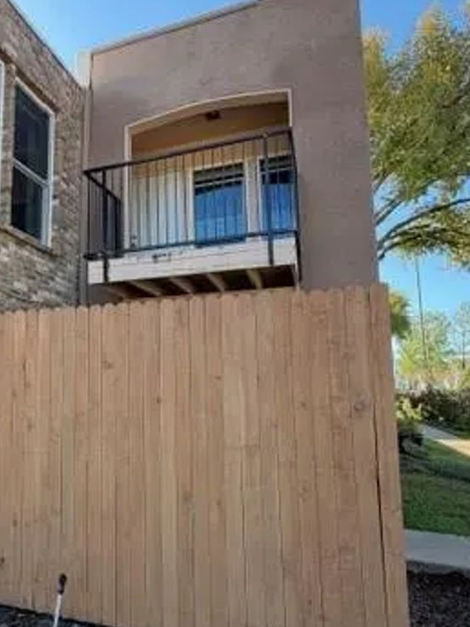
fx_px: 471
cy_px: 330
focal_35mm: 26
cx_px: 122
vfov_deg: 67.3
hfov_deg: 51.0
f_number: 2.2
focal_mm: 2.22
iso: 50
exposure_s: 1/365
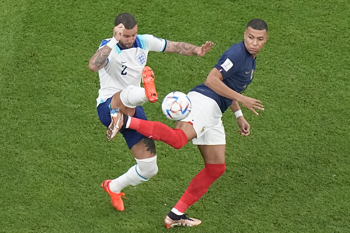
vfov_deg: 3.4
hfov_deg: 5.2
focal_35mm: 400
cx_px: 175
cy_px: 116
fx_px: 3889
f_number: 3.2
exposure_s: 1/3200
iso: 4000
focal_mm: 400
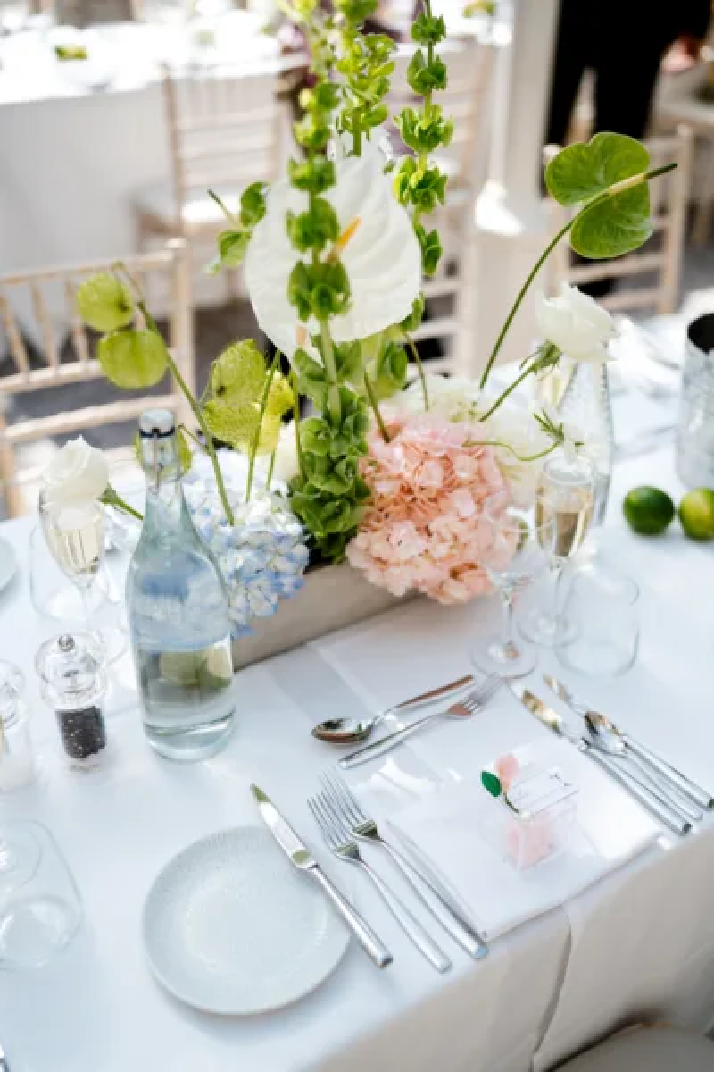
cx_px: 357
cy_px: 536
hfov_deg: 37.9
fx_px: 1041
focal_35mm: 35
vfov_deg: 54.4
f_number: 1.4
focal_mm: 35
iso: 100
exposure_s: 1/1000
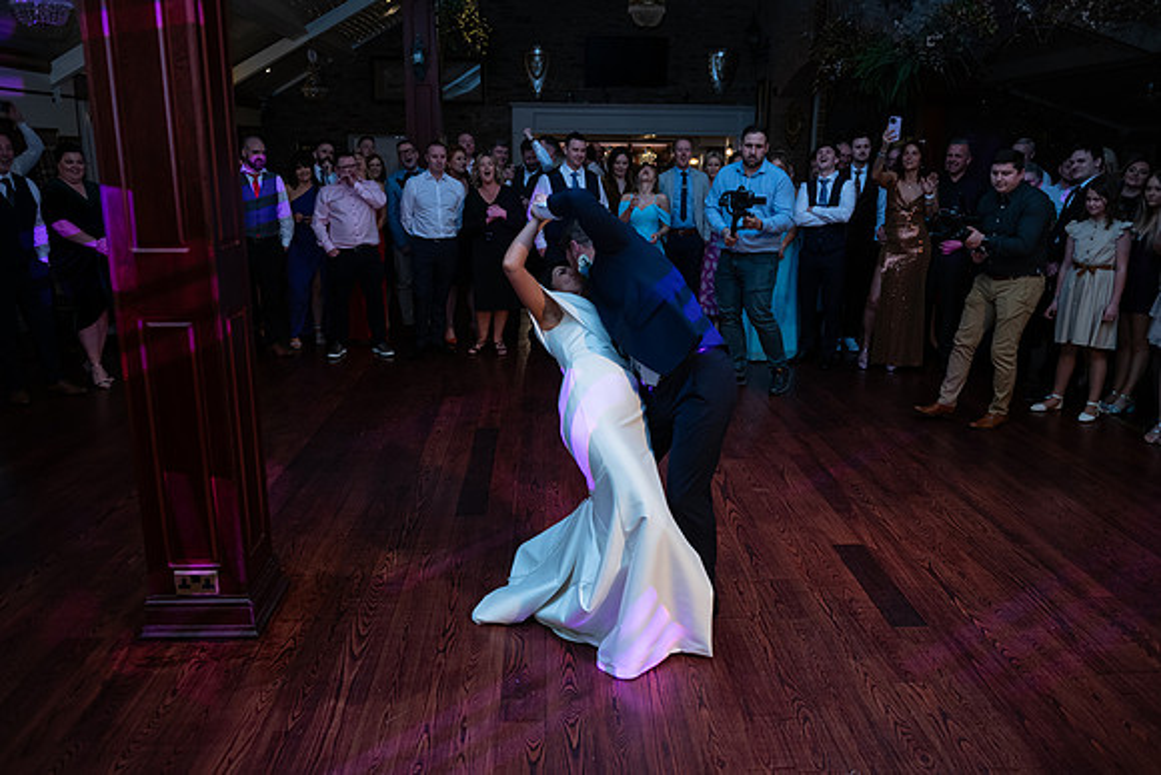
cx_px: 580
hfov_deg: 67.4
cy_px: 388
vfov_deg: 48.0
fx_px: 871
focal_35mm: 27
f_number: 3.5
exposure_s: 1/160
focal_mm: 27
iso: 640
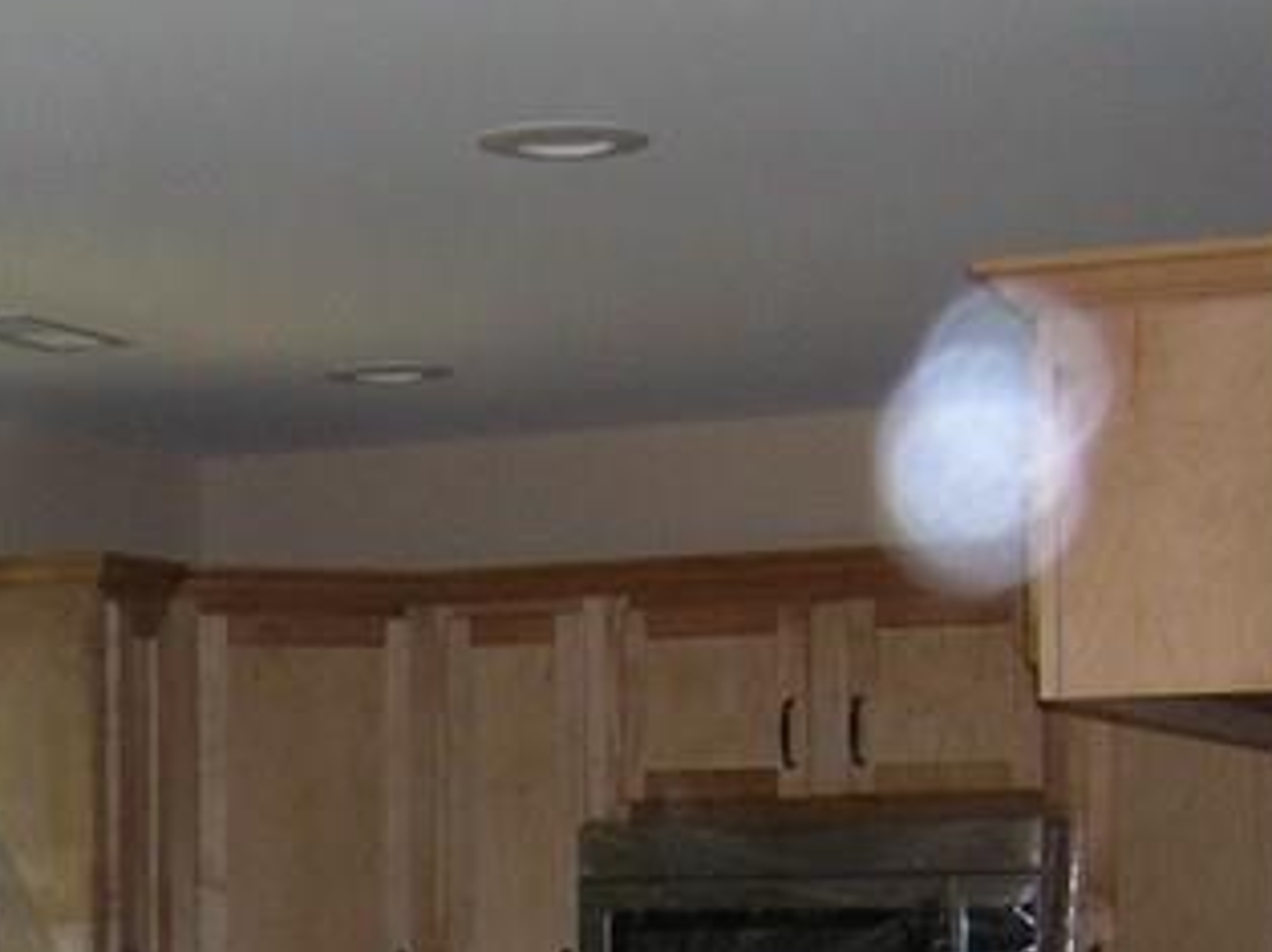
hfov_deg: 17.6
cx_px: 292
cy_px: 1232
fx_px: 4076
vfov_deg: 12.9
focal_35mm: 111
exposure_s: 1/60.1
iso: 93
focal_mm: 5.7
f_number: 2.9
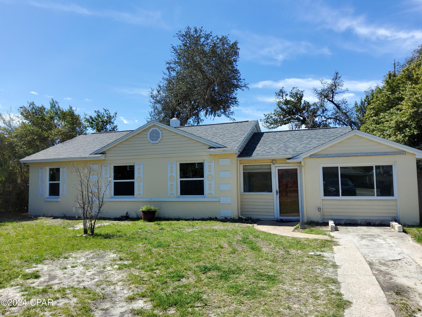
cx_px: 211
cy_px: 158
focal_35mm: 26
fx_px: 317
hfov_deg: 67.3
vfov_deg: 53.1
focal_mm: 3.08
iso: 50
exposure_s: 1/1111
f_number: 2
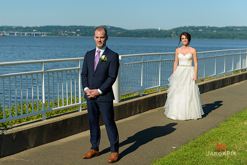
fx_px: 456
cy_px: 71
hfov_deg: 30.3
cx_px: 106
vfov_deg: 20.5
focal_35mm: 66
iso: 200
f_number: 3.2
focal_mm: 58
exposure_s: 1/2500
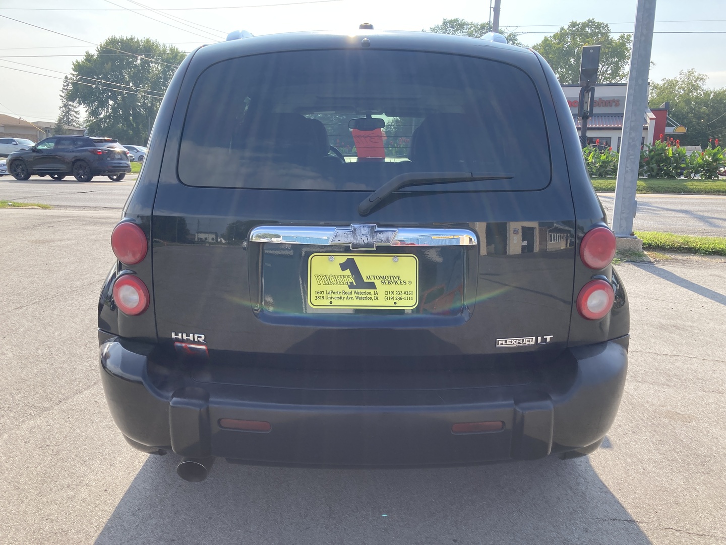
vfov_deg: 49.7
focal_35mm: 28
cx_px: 363
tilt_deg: -10.0
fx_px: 587
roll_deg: -1.4
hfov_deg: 63.4
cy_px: 272
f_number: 1.8
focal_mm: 3.99
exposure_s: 1/810
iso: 20
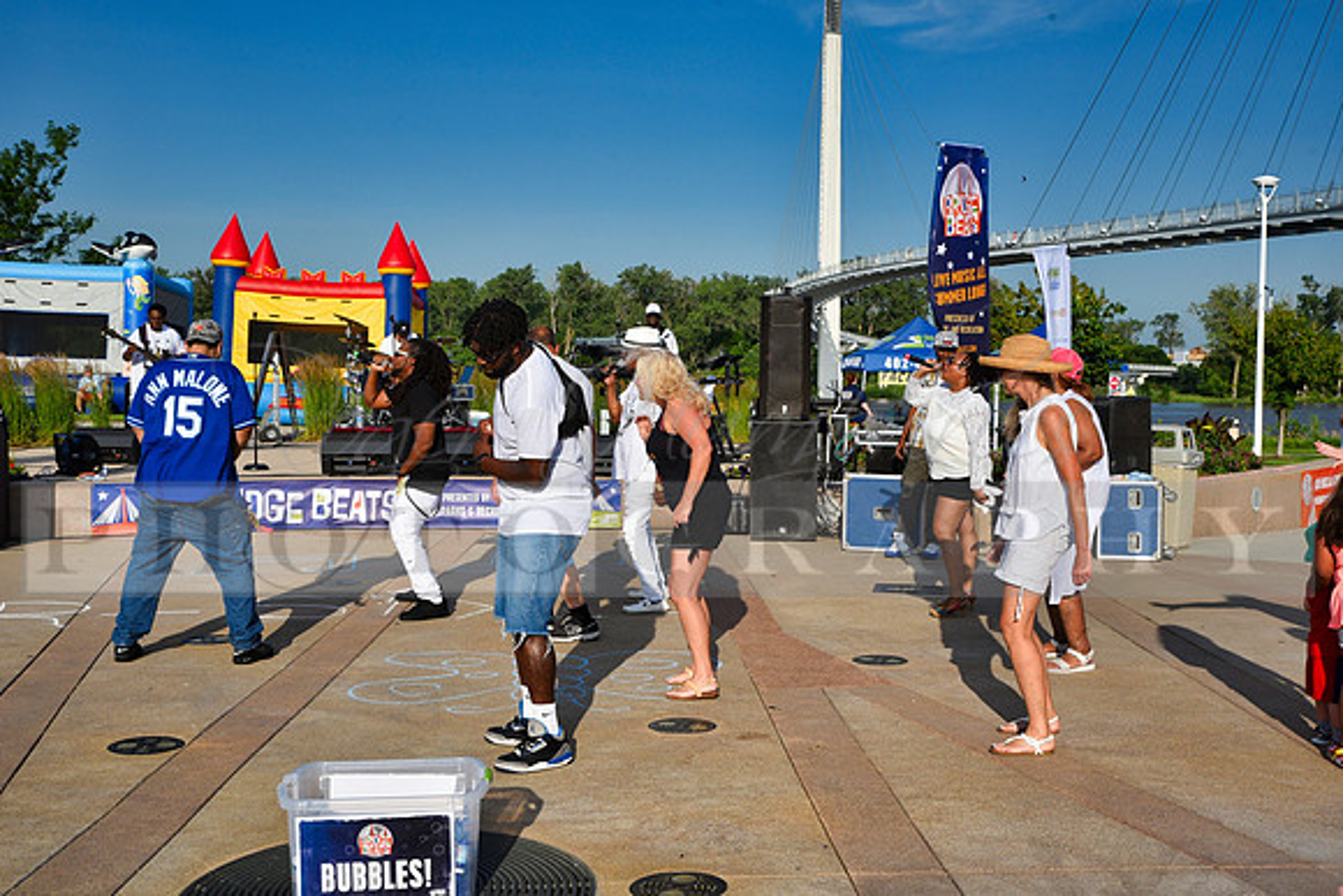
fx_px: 1493
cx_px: 672
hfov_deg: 48.4
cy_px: 448
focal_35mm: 40
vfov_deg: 33.4
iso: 200
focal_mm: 40
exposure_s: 1/400
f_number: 10
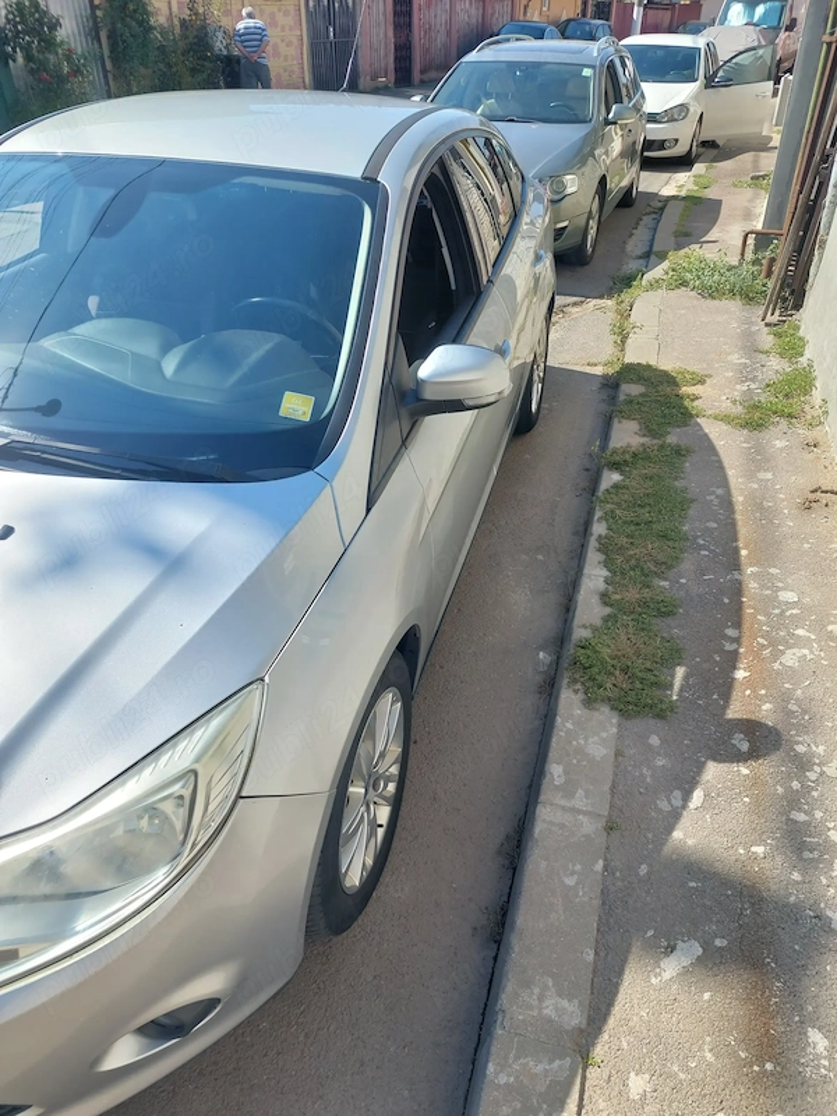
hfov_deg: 54.9
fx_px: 806
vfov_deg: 69.4
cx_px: 418
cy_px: 558
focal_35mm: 25
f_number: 1.8
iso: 40
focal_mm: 5.23
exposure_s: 1/1247
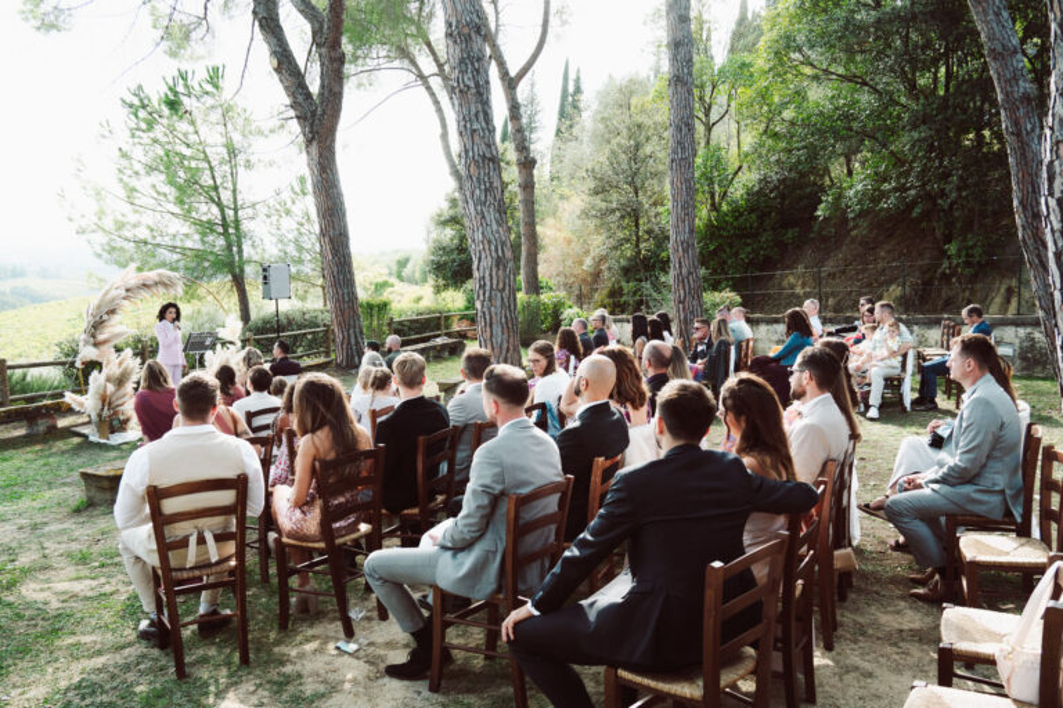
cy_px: 354
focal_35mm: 28
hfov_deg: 65.5
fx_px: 827
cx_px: 532
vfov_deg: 46.4
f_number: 5.6
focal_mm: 28
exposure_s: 1/640
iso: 500
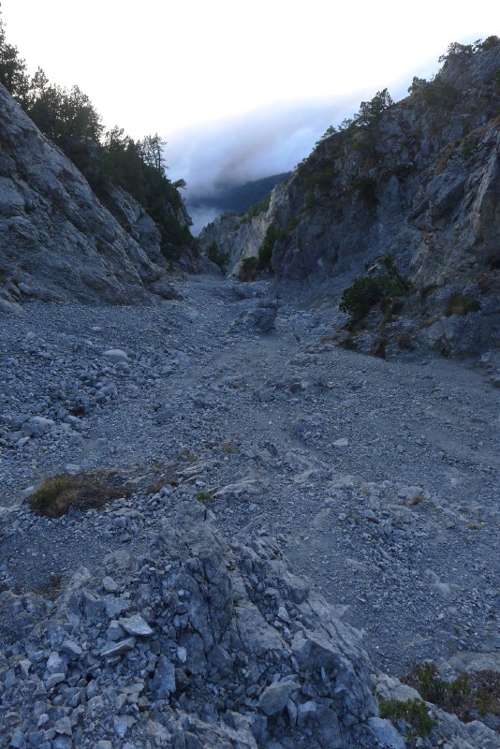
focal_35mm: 24
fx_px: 500
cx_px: 250
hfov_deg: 53.2
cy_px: 374
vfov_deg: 73.7
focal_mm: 5.1
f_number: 2.8
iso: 80
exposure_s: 1/250
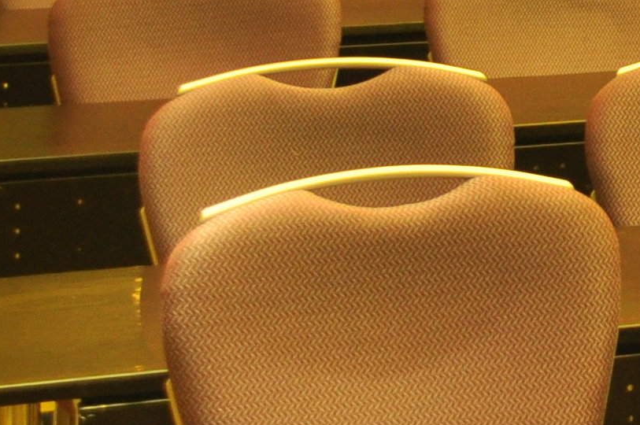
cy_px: -397
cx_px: 1508
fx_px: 3090
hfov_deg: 10.3
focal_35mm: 174
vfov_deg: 7.6
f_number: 3.8
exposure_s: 1/40
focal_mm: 22
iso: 640
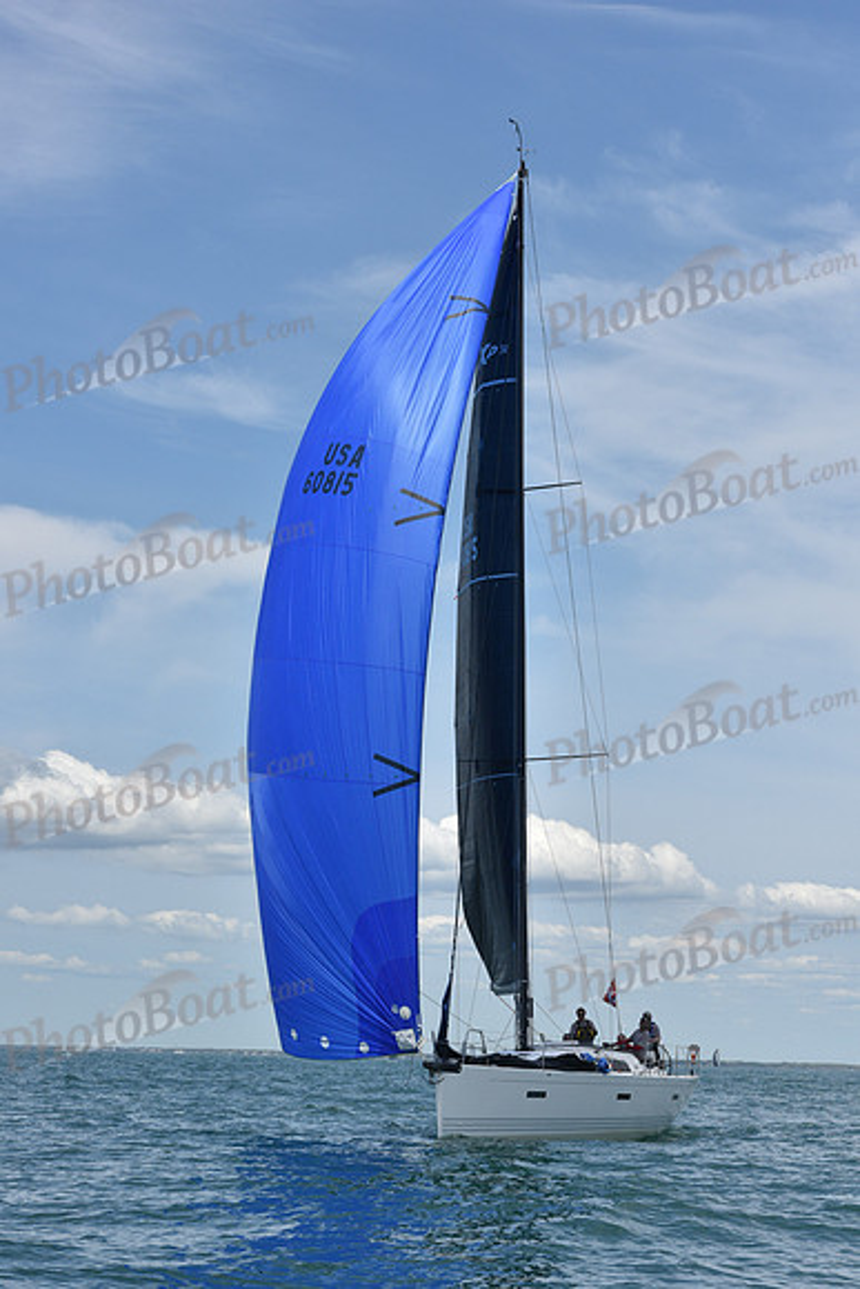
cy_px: 644
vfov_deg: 23.6
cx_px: 430
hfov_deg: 15.9
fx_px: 3080
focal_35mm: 86
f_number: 10
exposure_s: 1/1250
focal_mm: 86
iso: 400
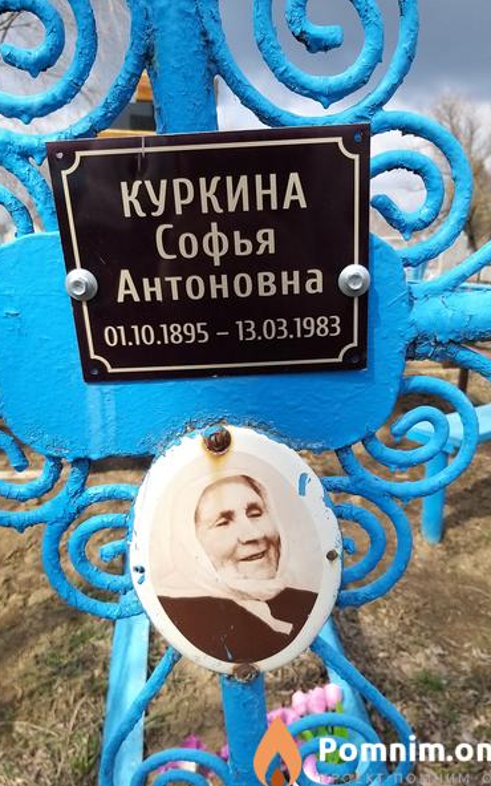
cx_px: 260
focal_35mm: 29
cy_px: 397
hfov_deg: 43.1
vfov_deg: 64.6
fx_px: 621
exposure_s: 1/1633
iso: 50
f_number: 1.7
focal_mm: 3.93
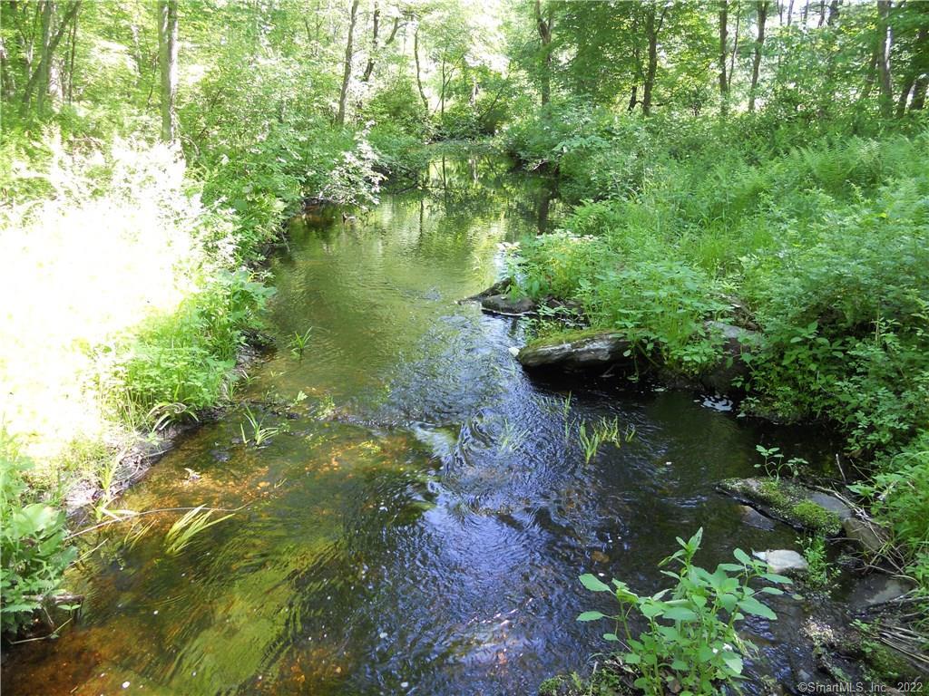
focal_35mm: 27
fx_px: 725
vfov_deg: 51.4
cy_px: 348
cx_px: 464
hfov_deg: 65.3
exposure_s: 1/40
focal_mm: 4.9
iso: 80
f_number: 3.2
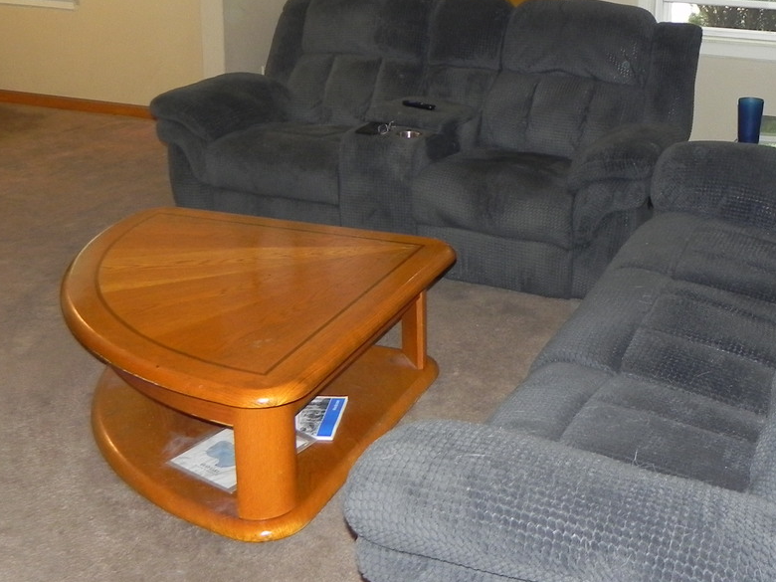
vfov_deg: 30.0
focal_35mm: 48
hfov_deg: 39.1
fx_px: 1076
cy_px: 183
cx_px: 533
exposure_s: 1/30
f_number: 2.8
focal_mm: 4.6
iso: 200
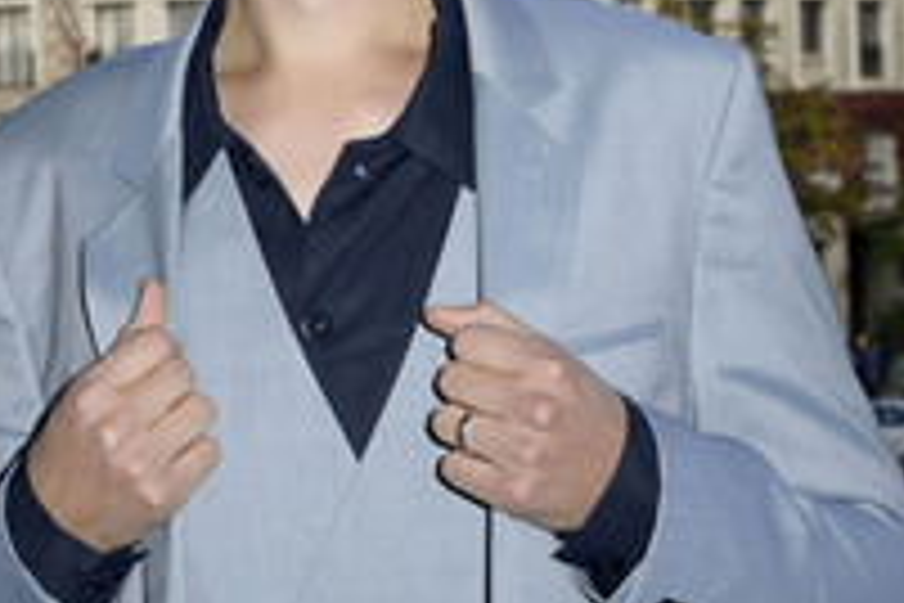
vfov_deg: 9.8
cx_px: 340
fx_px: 3490
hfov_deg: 14.7
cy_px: 63
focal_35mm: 139
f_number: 10
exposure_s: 1/250
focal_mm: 62
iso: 320
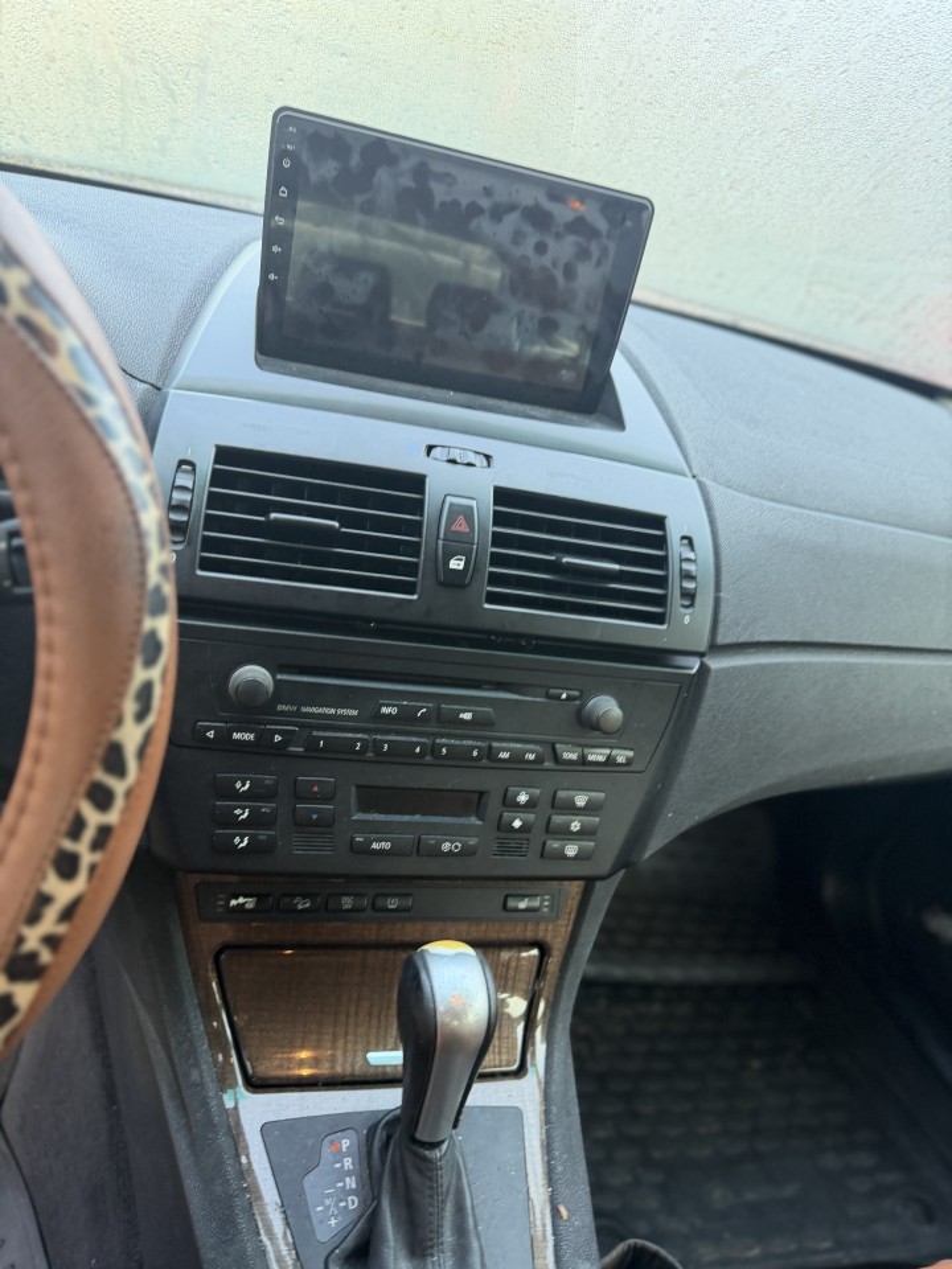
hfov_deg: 56.8
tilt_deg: -29.6
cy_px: 634
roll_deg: -16.4
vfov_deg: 71.6
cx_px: 476
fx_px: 880
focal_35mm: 24
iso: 200
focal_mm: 6.76
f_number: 1.78
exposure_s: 1/84
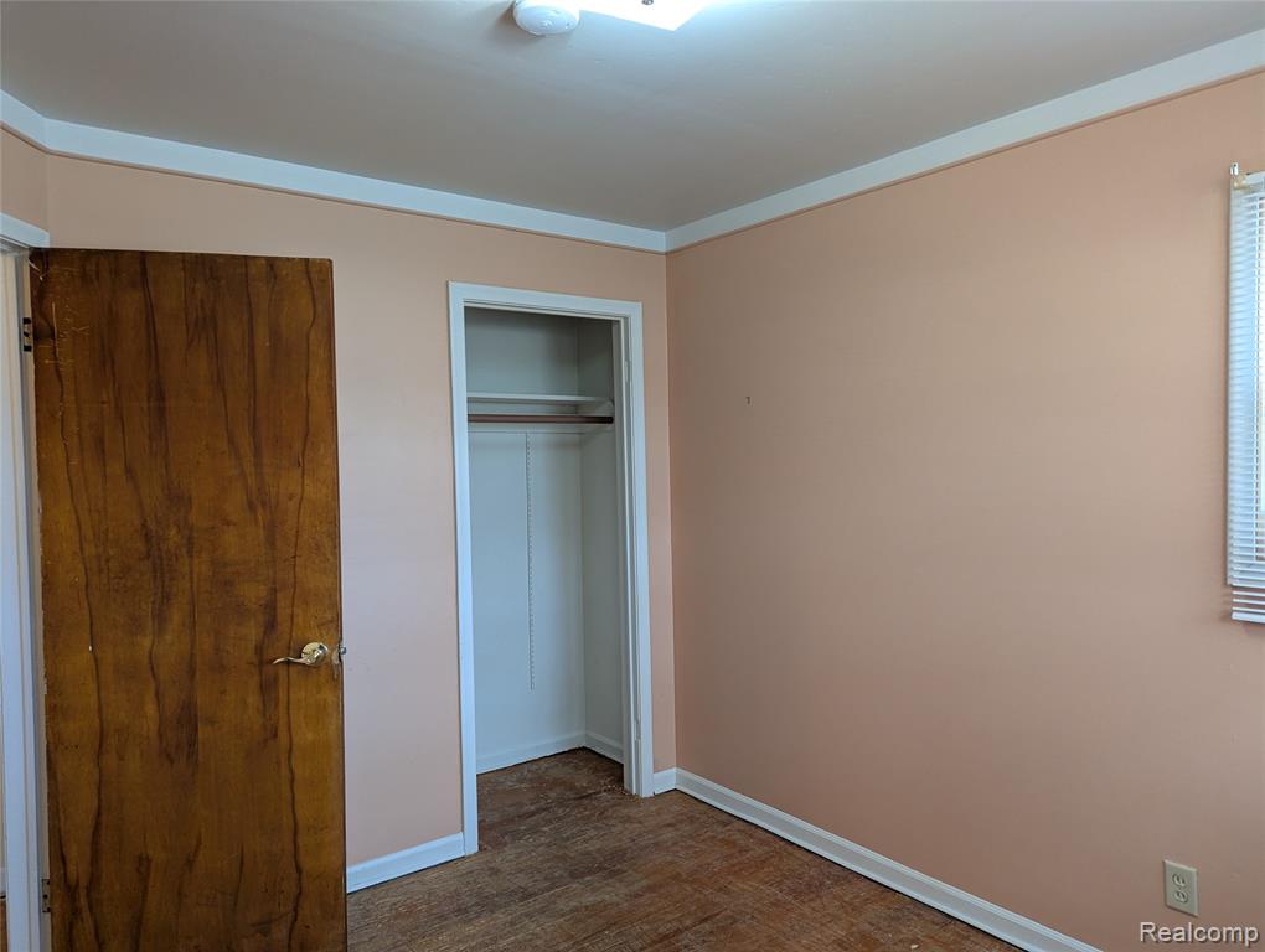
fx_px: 878
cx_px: 632
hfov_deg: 71.5
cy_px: 476
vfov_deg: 56.9
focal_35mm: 24
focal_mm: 6.81
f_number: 1.85
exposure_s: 1/47.5
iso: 149
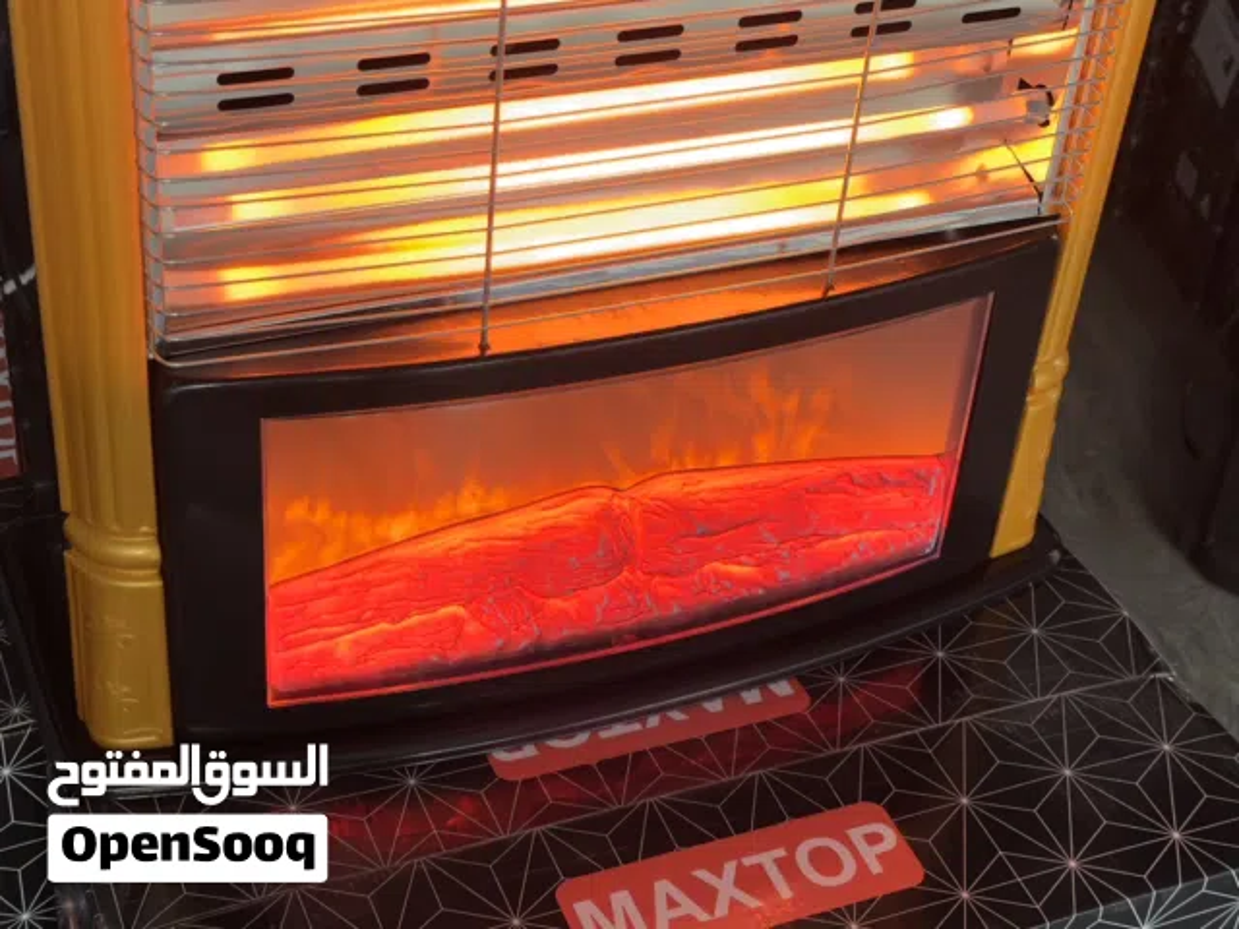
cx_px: 620
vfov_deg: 40.7
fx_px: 1253
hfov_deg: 52.6
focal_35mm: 35
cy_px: 464
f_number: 1.78
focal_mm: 6.76
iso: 800
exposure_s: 1/23
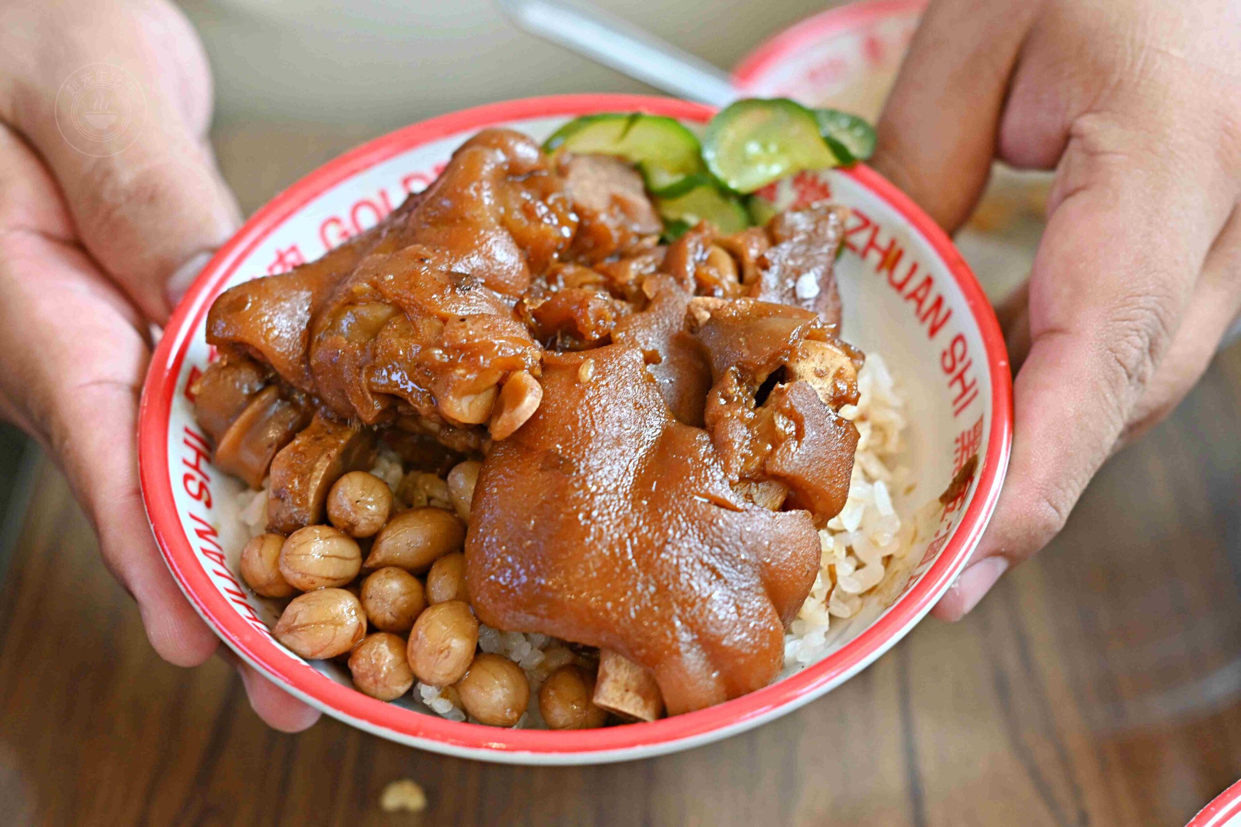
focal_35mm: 75
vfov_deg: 18.2
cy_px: 414
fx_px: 2585
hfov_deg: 27.0
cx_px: 620
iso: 500
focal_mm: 50
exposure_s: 1/200
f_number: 3.2
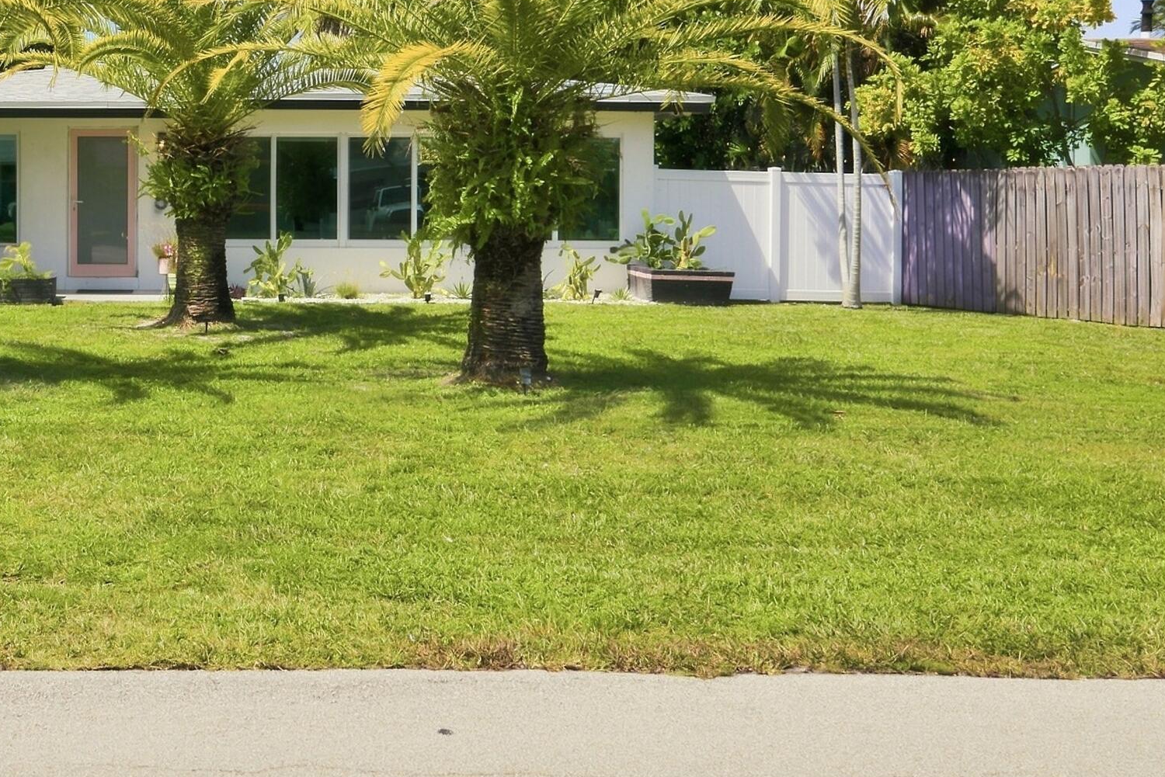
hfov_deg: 41.7
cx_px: 165
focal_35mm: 44
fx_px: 1424
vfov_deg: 30.0
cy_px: 182
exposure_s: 1/200
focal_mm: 22
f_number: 18
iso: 320
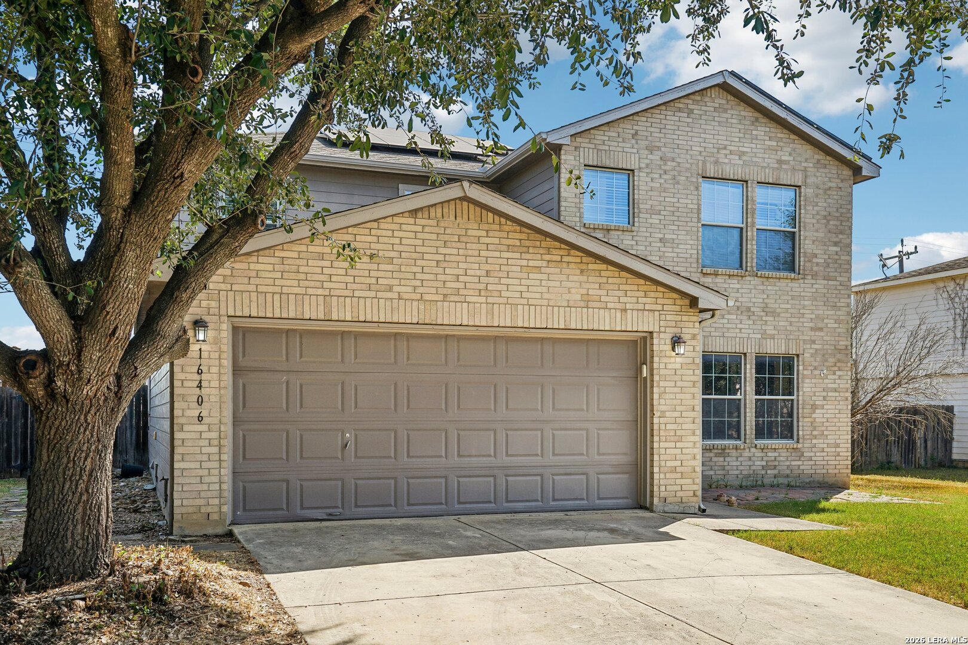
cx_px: 484
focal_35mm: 35
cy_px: 322
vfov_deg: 37.9
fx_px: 941
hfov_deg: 54.4
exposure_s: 1/160
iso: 200
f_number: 8
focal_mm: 35
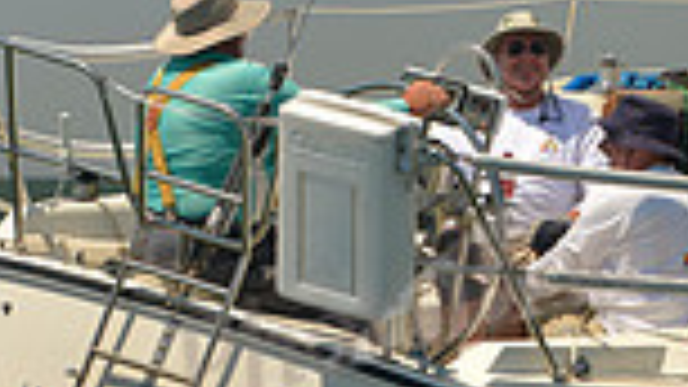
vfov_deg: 2.8
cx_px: 1043
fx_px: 7953
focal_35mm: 436
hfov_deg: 4.9
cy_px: -2
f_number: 7.1
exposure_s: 1/640
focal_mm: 110
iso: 200
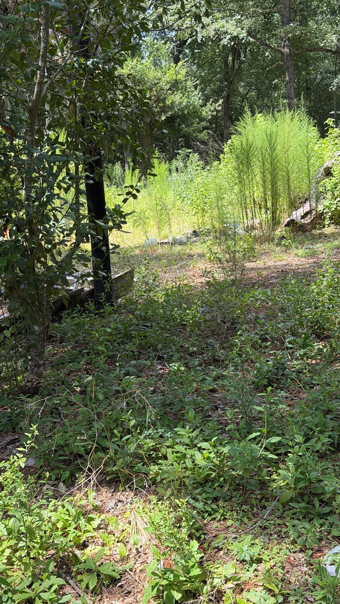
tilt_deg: -9.5
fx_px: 849
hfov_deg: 22.6
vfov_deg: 39.2
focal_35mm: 53
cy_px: 304
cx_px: 136
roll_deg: +2.7
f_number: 1.78
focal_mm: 6.76
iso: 64
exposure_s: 1/819
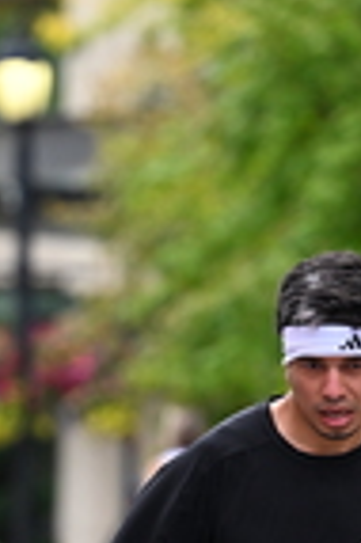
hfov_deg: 2.6
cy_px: 482
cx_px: 260
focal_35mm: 521
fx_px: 7855
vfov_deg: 4.0
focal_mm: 135
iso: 640
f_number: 2.8
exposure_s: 1/2500
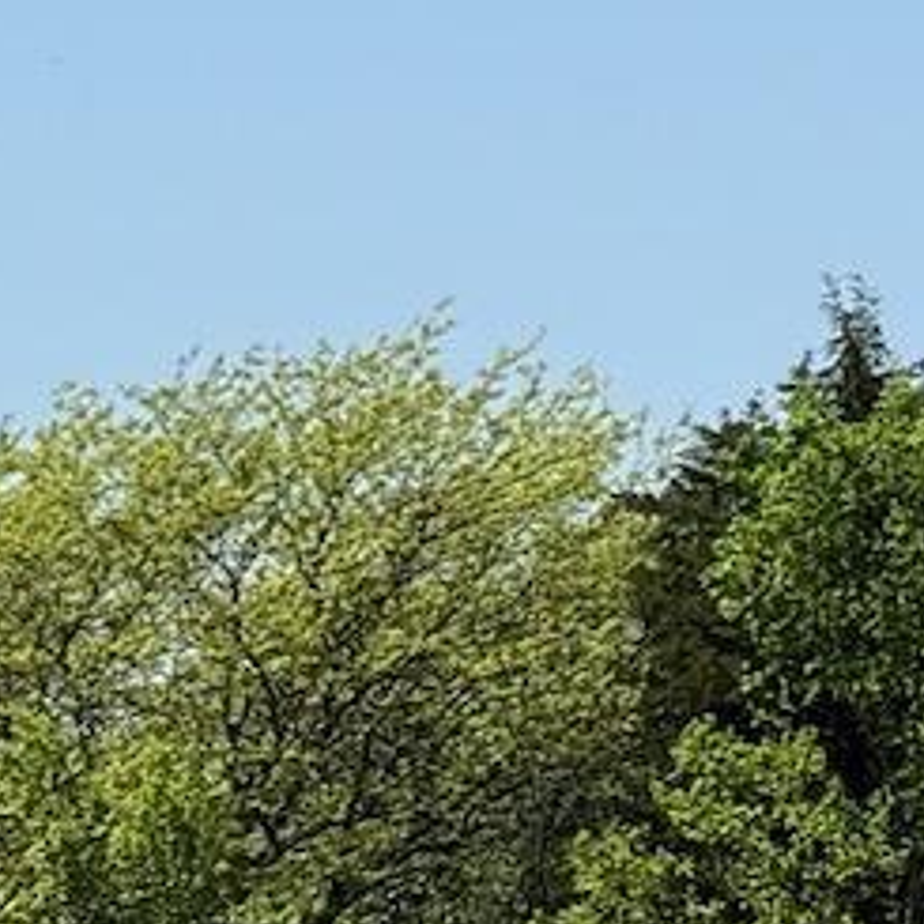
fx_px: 16761
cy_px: 1316
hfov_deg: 3.2
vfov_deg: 3.1
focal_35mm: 555
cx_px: 939
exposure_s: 1/1818
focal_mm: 15.66
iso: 64
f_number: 2.8
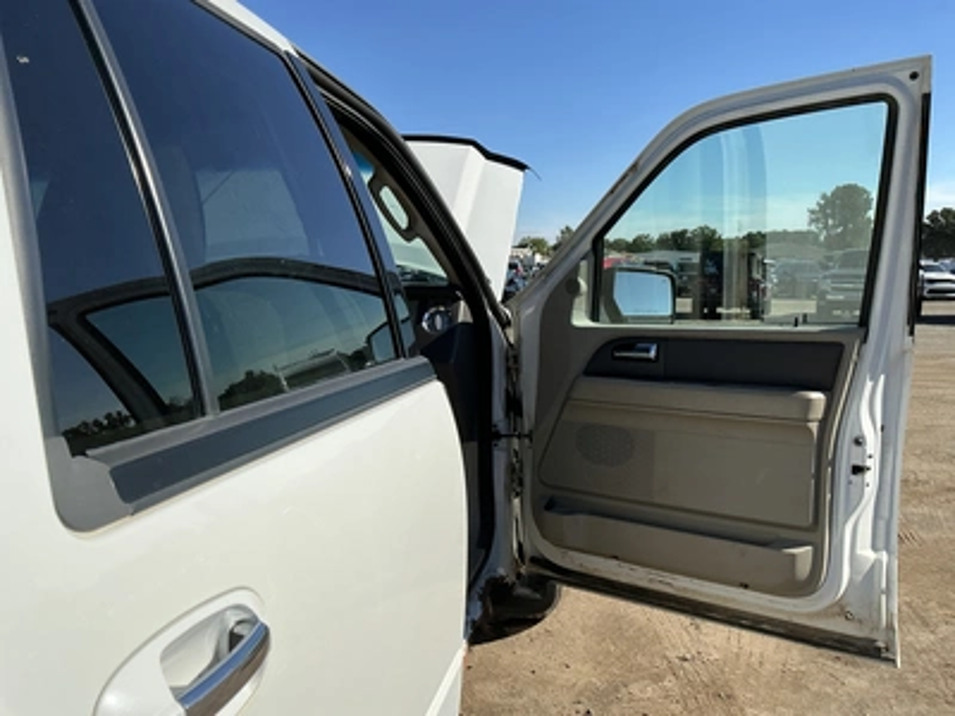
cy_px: 358
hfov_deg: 63.4
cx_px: 478
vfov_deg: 49.7
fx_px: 772
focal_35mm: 28
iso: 25
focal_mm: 3
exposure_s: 1/2538
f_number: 1.8
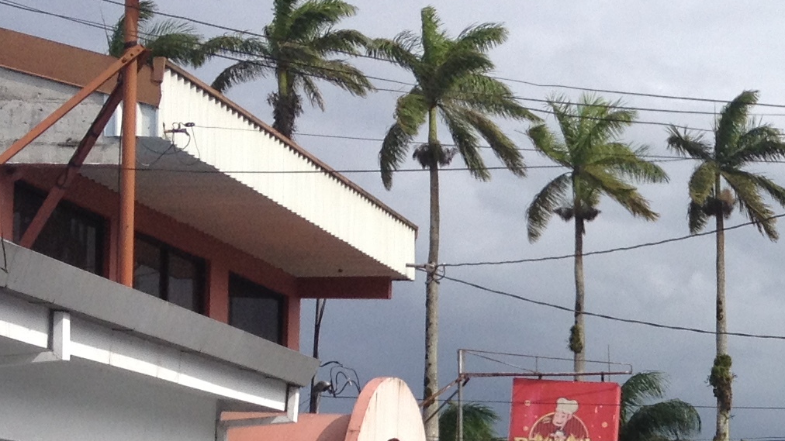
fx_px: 2560
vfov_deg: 9.7
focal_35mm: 123
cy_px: 498
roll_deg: -0.5
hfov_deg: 16.7
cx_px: 943
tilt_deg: -0.7
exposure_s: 1/1577
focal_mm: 4.28
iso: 50
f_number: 2.4
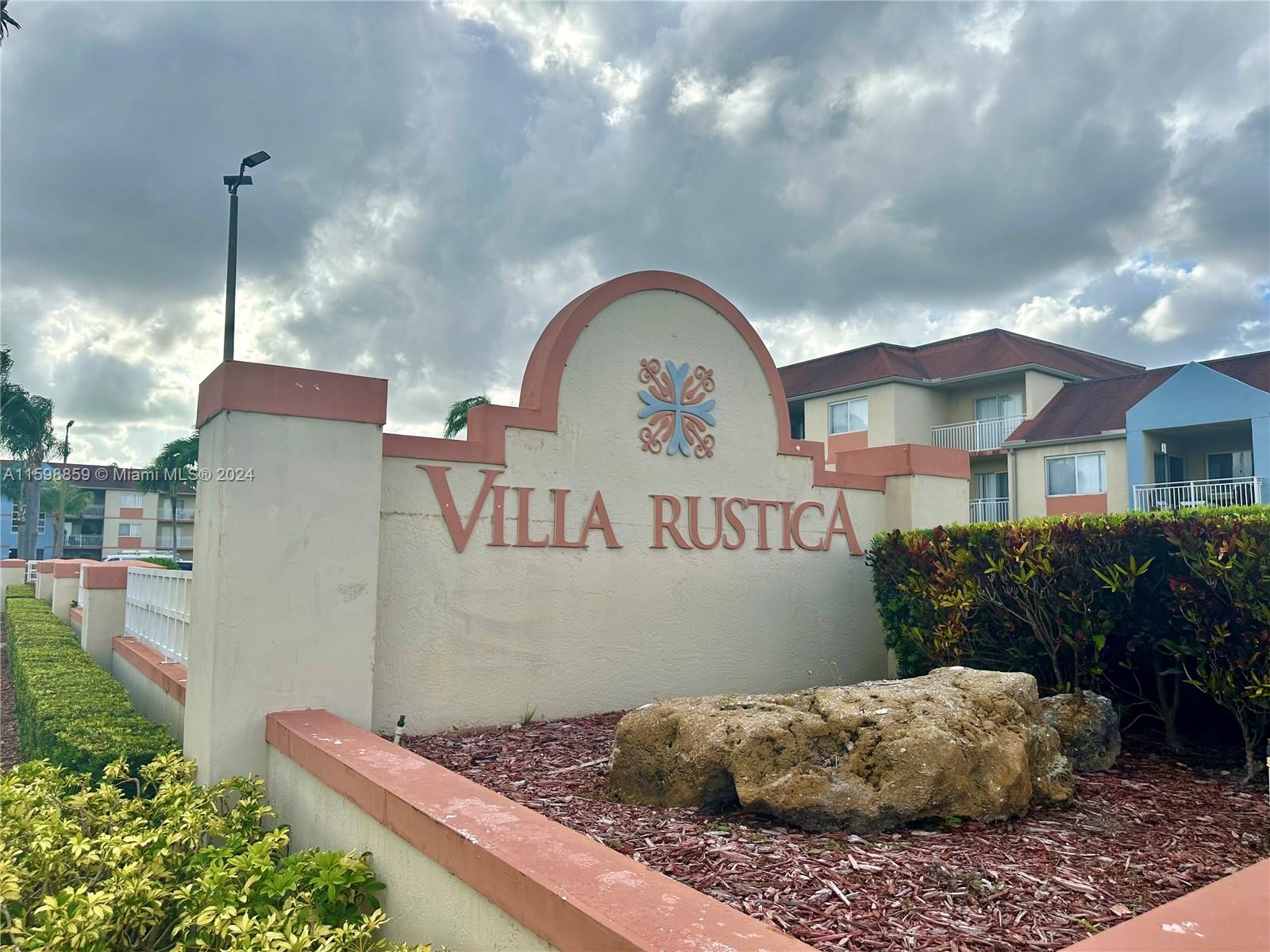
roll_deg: -1.2
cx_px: 635
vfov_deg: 56.8
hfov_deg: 71.6
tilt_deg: +4.4
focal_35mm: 24
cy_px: 476
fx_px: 881
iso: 80
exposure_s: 1/3356
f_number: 1.78
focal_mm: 6.86
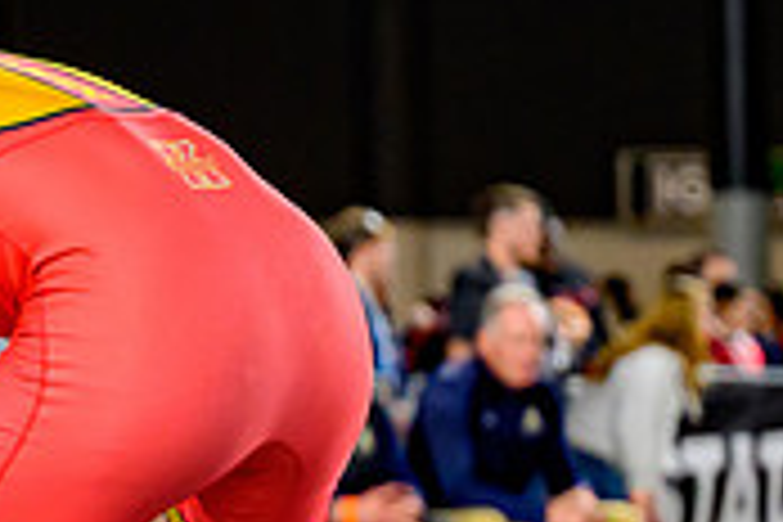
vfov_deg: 3.4
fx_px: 8678
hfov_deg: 5.1
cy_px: 450
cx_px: -638
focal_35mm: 399
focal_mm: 79
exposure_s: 1/800
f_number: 2.8
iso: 2500
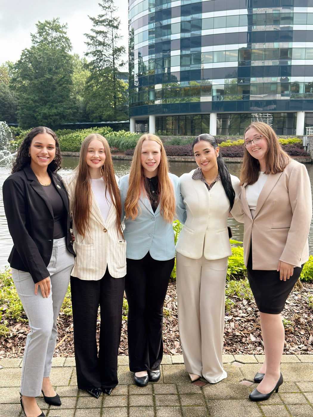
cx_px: 156
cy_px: 208
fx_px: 530
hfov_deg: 32.9
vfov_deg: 42.9
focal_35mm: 44
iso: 100
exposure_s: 1/1309
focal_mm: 6.76
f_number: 1.78
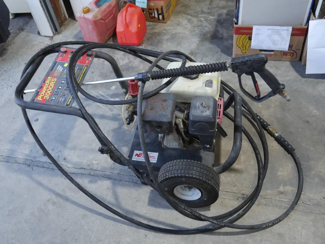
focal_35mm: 34
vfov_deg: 41.8
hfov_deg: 53.9
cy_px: 122
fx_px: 319
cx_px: 162
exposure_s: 1/60
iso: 250
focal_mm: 17
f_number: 4
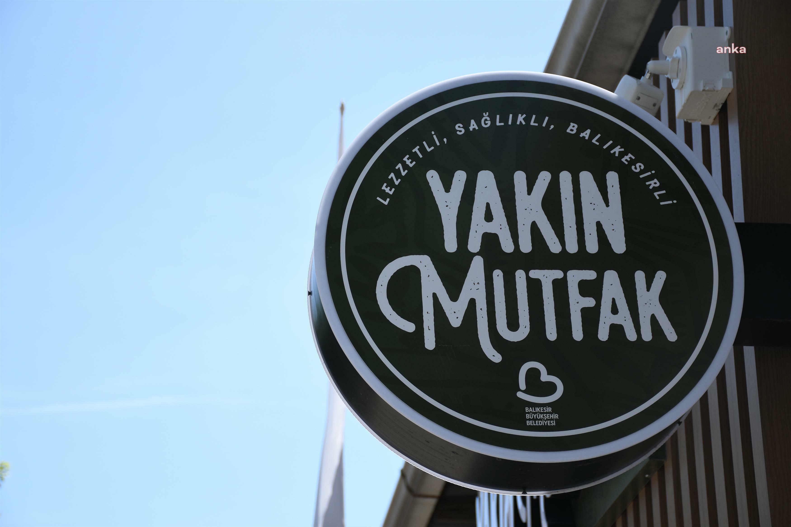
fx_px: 1714
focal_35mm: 78
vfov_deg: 17.5
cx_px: 396
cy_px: 264
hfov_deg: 26.0
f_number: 4.8
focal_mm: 52
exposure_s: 1/800
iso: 160
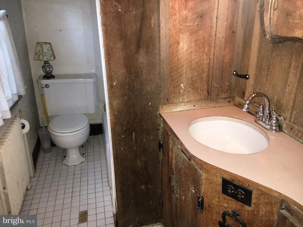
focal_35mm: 29
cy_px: 114
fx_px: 254
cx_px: 152
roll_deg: +0.0
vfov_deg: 48.2
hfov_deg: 61.7
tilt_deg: -22.3
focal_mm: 4.15
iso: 160
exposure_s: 1/16
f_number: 2.2
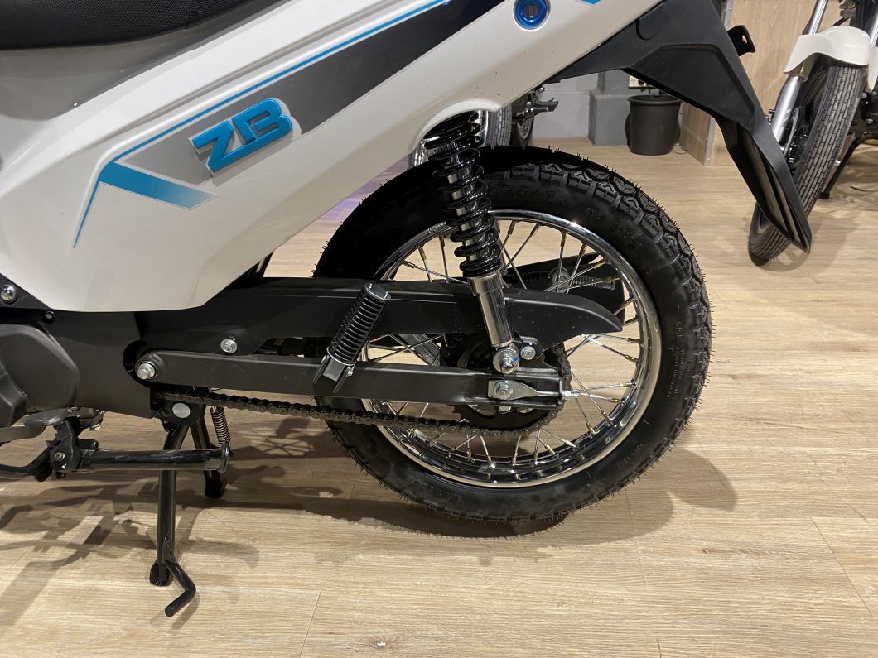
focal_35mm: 26
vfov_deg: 53.1
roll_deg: +2.1
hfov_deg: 67.3
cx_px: 439
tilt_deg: -25.1
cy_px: 329
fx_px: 659
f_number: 1.8
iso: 80
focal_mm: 4.25
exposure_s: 1/50
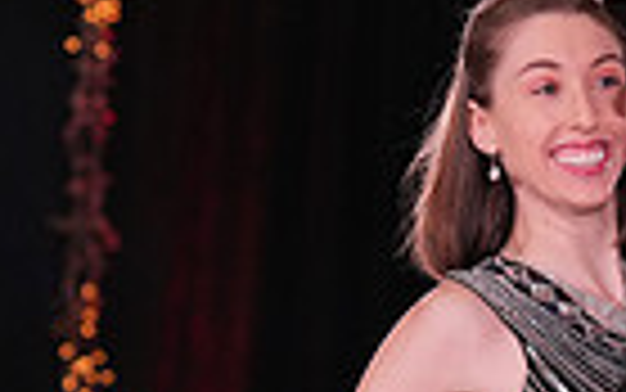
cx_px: 705
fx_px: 7476
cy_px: 937
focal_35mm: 438
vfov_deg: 3.0
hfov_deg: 4.8
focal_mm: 103
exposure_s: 1/200
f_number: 5
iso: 2000
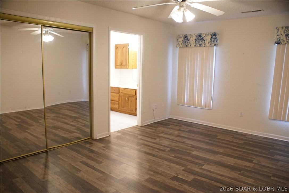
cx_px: 144
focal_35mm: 27
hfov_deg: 67.4
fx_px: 217
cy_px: 96
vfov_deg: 47.9
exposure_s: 1/60
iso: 1600
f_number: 3.5
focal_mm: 18
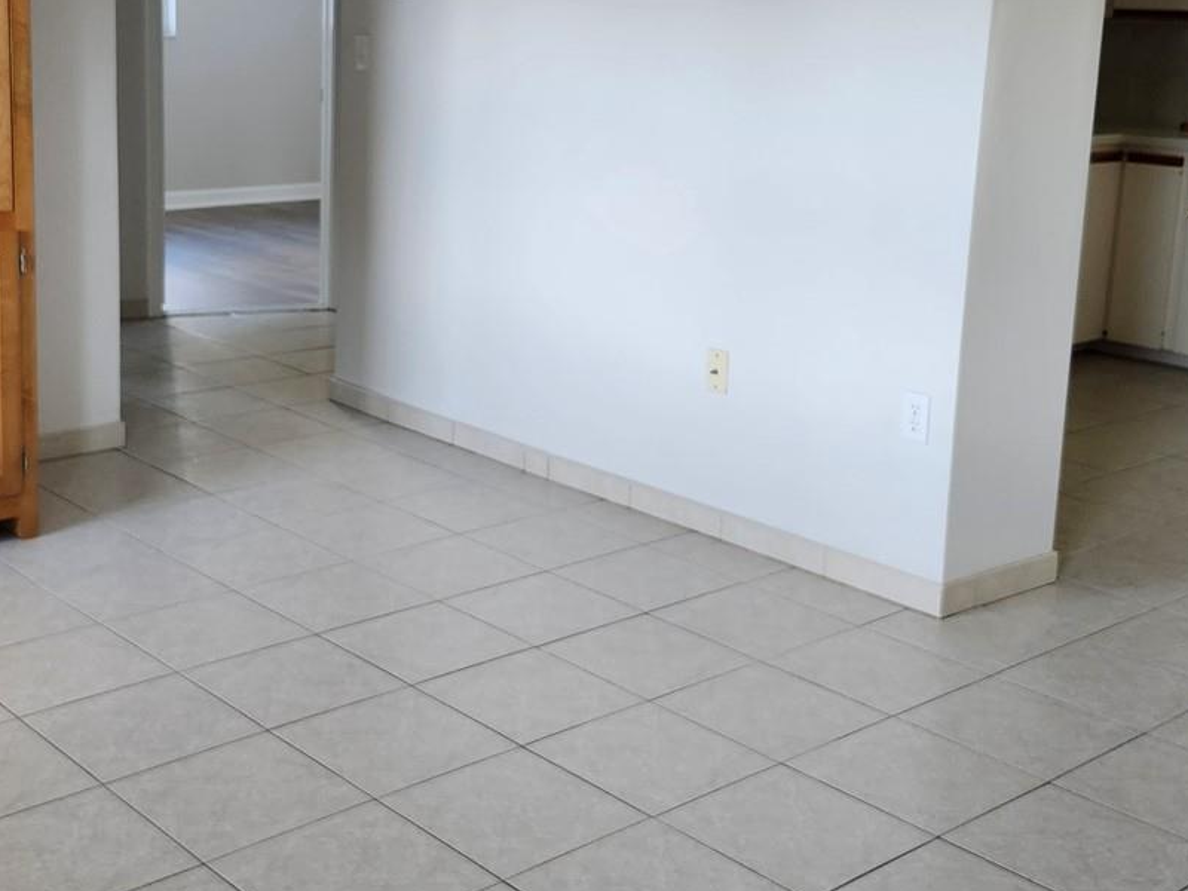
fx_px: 1579
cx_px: 496
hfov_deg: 41.1
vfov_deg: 31.3
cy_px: 315
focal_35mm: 46
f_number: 1.8
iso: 400
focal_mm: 5.54
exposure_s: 1/120
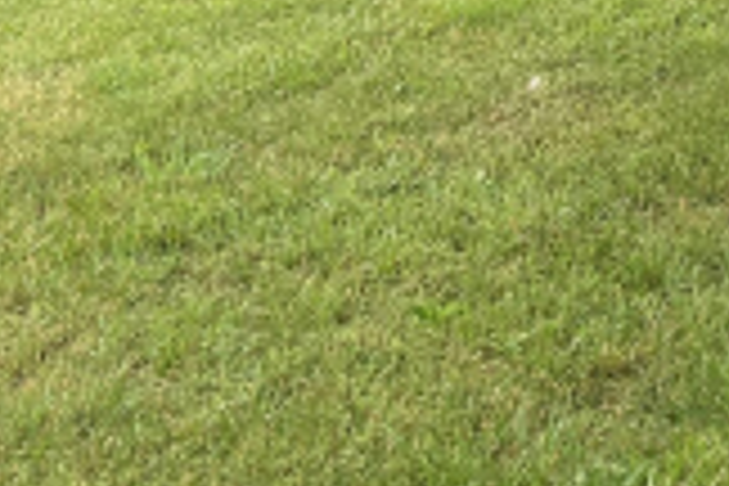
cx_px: 1055
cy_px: -369
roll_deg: -0.9
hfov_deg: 16.9
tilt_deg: -6.7
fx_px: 2248
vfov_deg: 11.5
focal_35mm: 111
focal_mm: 5.7
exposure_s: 1/293
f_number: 1.5
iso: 40
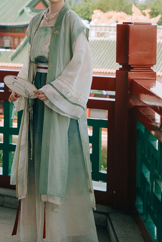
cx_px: 51
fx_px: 728
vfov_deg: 18.7
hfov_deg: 12.7
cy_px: 32
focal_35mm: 108
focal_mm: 50
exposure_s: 1/200
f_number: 4
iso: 100
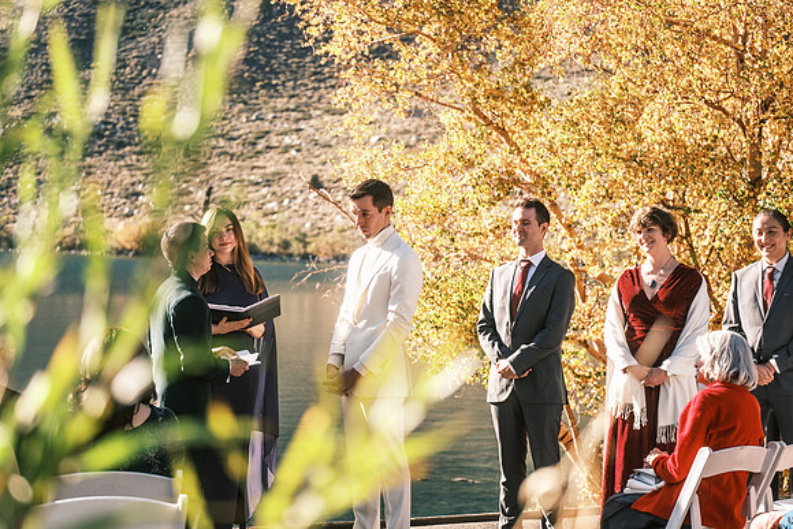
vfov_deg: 18.2
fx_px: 1652
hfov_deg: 27.0
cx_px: 396
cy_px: 264
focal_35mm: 75
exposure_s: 1/750
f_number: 2.8
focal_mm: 50
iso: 200
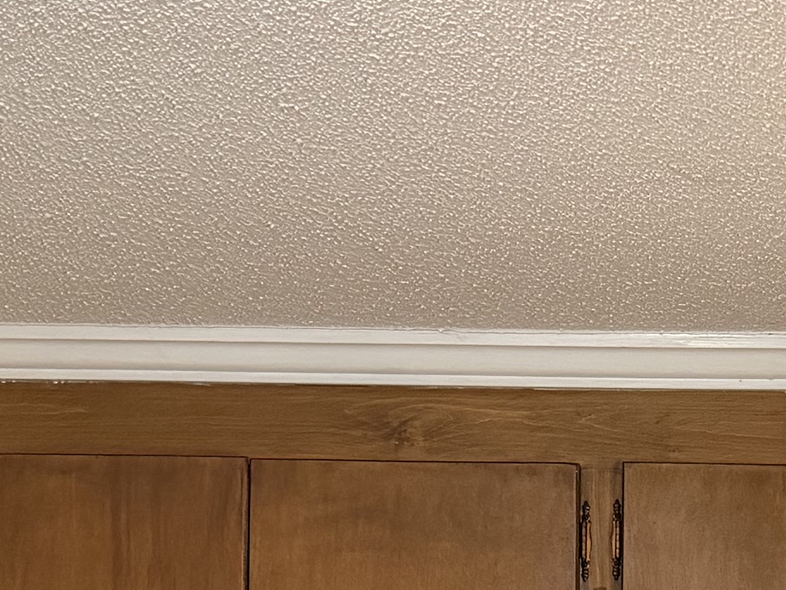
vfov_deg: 13.1
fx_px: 2407
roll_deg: -0.1
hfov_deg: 17.8
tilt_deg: +3.4
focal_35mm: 106
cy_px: 938
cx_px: 878
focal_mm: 6.76
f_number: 1.78
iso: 500
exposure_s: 1/60
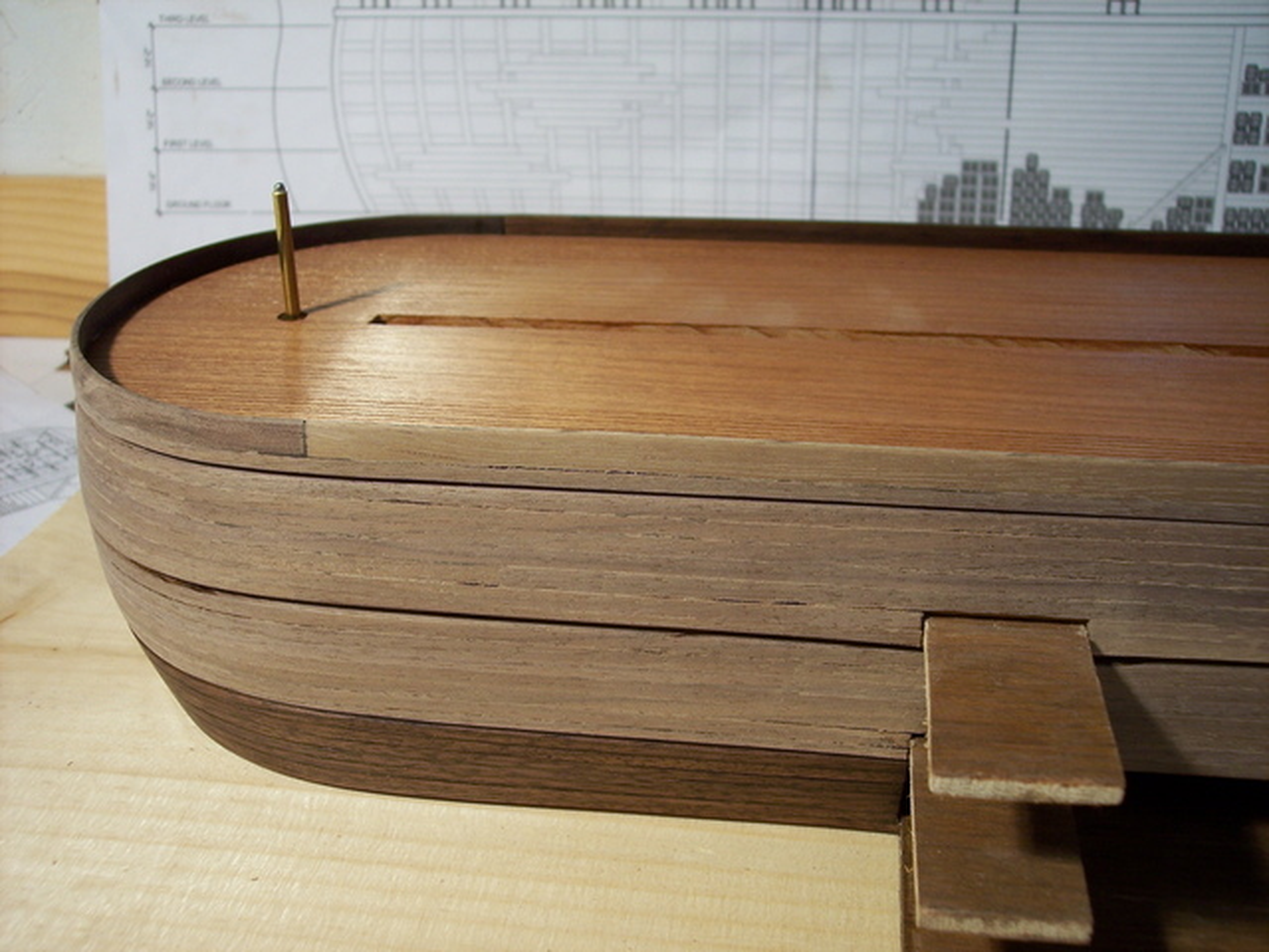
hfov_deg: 47.9
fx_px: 1430
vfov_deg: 36.8
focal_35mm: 39
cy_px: 476
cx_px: 634
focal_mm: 8
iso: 100
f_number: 3.4
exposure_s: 1/60
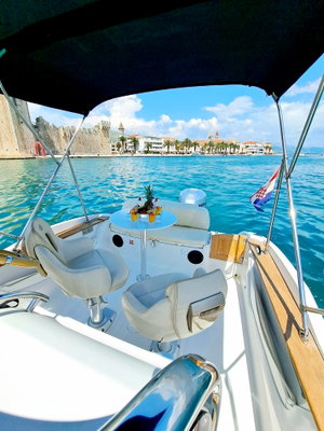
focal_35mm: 13
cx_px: 162
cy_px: 216
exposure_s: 1/2500
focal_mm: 1.74
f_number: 2.2
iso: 50
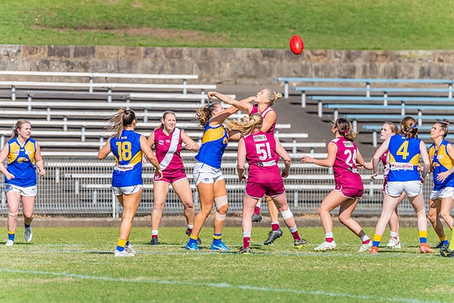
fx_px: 7840
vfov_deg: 2.2
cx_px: 235
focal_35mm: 622
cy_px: 146
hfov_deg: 3.3
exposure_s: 1/1600
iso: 800
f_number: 10
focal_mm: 600
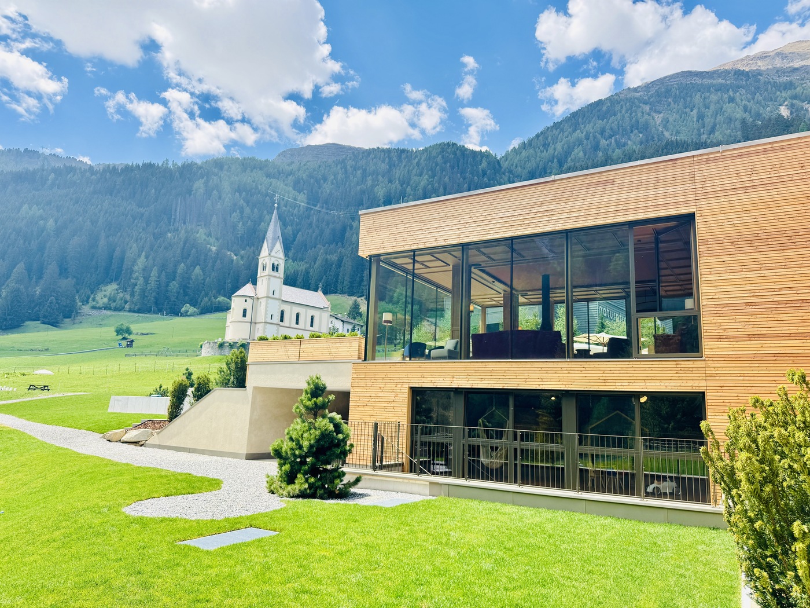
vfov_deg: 56.8
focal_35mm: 24
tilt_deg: +11.4
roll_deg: -2.3
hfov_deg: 71.6
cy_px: 304
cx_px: 405
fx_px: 562
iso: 80
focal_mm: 6.76
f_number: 1.78
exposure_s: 1/2041
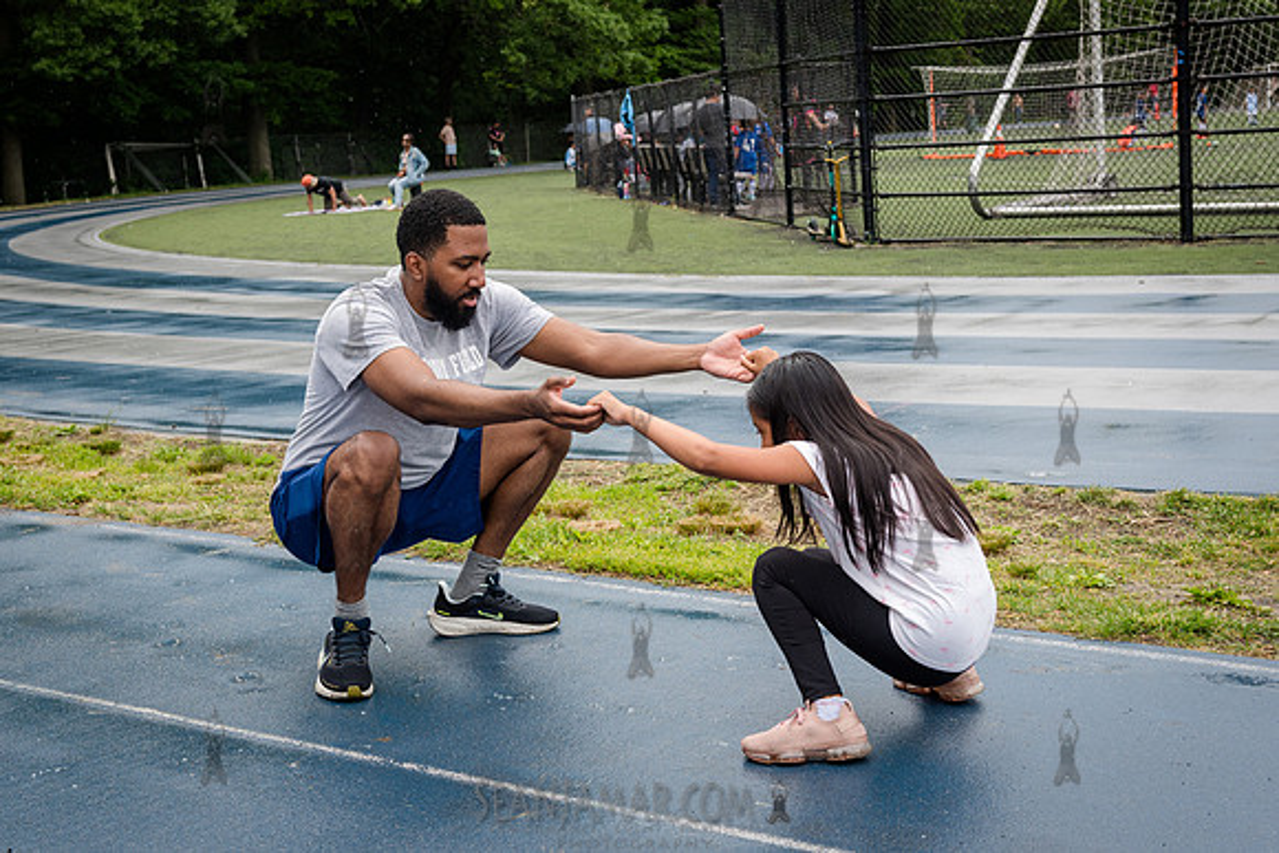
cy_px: 381
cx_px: 608
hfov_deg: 39.0
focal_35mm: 51
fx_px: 1804
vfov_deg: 26.6
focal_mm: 40
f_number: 4.5
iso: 400
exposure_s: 1/1000
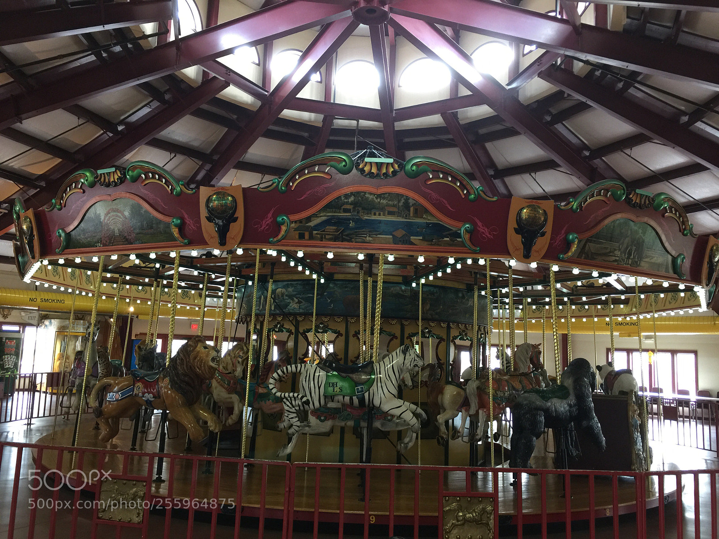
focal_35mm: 29
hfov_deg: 61.7
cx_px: 360
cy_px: 270
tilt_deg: +7.5
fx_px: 602
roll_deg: -2.1
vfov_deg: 48.2
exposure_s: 1/15
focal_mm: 4.15
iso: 64
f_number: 2.2
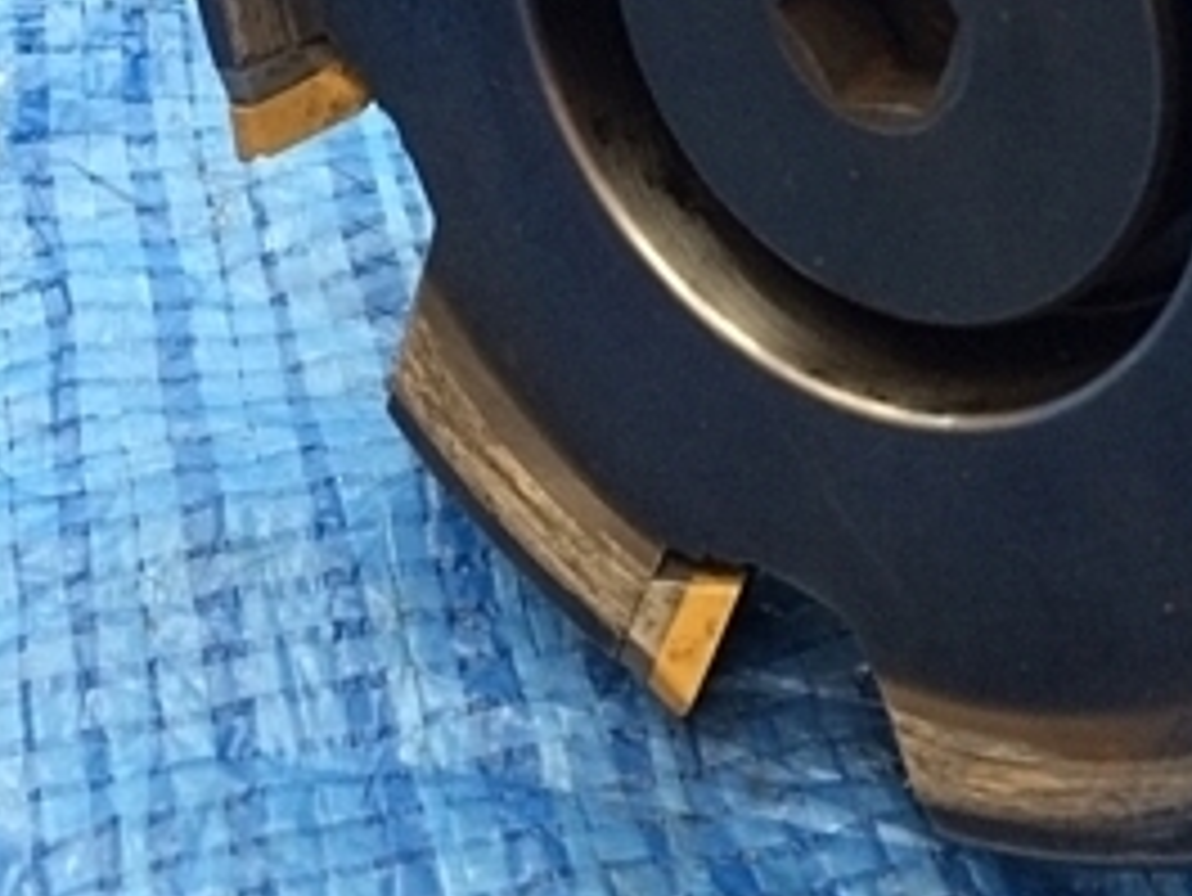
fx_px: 2412
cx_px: 931
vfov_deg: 20.5
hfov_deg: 27.3
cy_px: 50
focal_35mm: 70
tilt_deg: -42.9
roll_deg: -0.4
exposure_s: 1/30
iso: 125
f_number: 2.2
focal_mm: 4.15
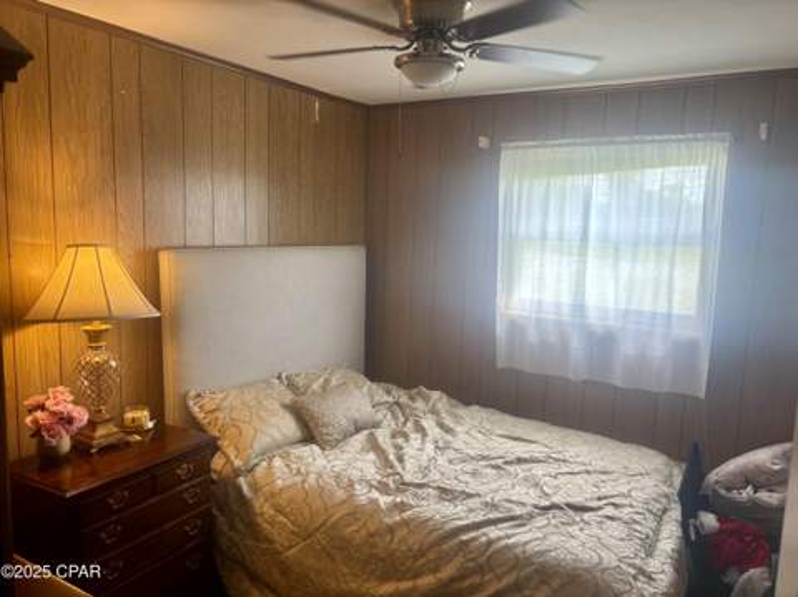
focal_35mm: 26
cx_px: 399
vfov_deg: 53.0
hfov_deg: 67.4
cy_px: 298
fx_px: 599
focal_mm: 5.96
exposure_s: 1/121
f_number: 1.6
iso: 125
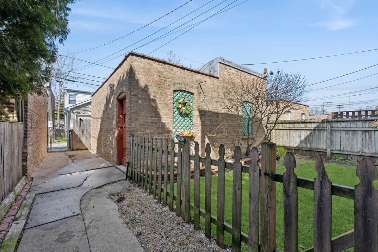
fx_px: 157
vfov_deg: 77.3
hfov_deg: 100.4
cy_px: 130
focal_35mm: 15
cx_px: 186
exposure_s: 1/125
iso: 200
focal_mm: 14
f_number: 11
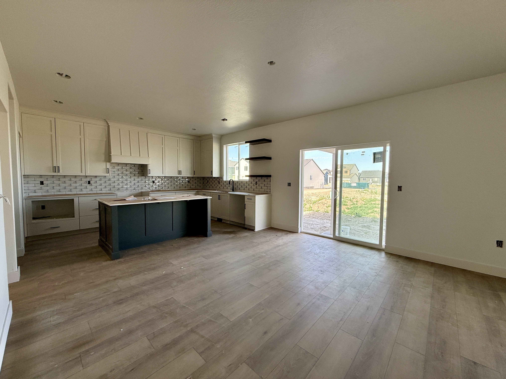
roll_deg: -0.9
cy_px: 190
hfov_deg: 102.1
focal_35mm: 14
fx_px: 205
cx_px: 253
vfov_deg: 85.7
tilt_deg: -2.2
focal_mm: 2.22
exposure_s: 1/172
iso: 64
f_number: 2.2
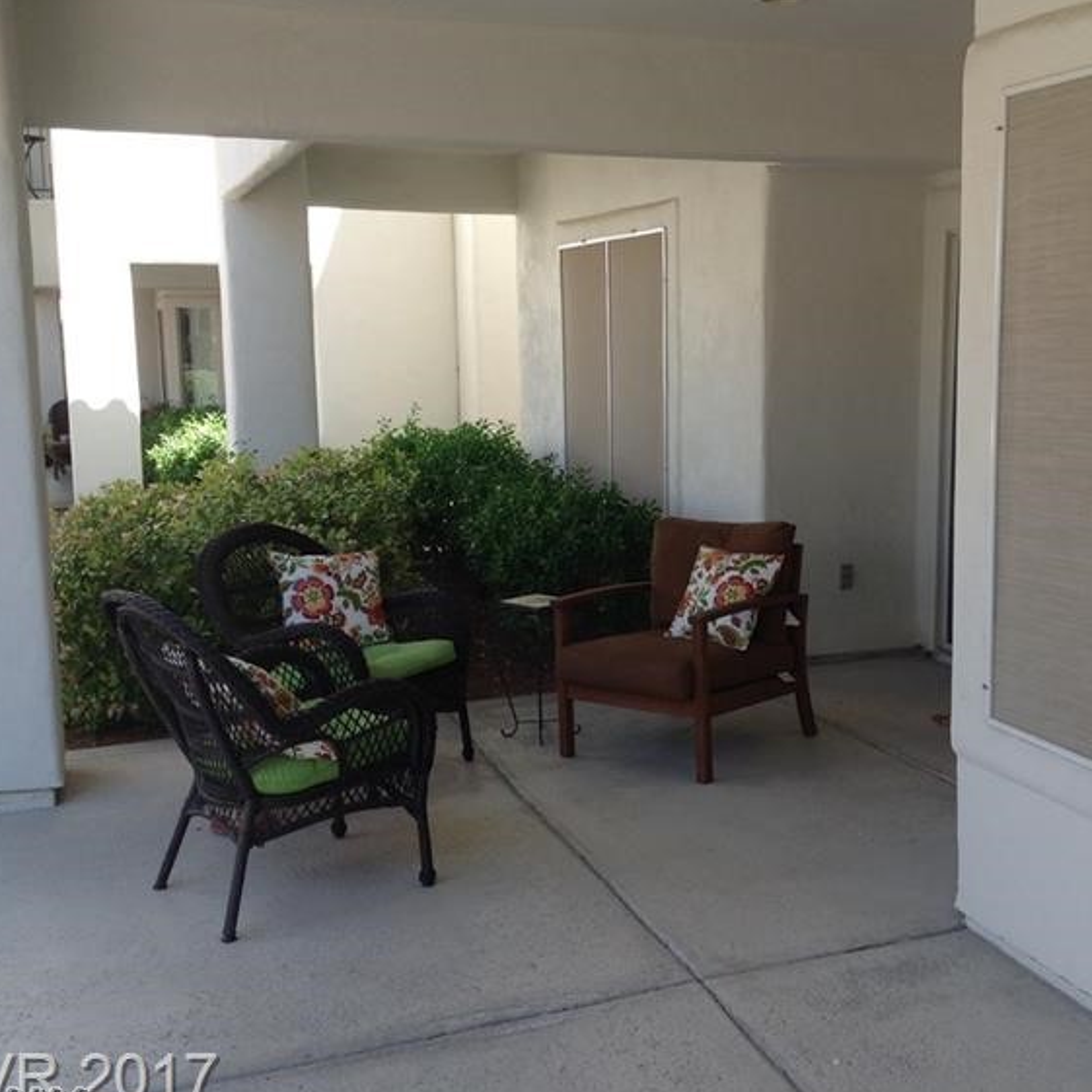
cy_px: 542
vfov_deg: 38.3
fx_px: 1570
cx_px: 703
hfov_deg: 38.0
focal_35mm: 44
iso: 50
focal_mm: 4.28
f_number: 2.4
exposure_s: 1/250
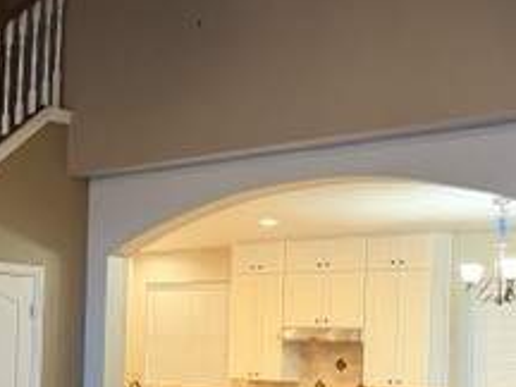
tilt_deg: +1.4
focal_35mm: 71
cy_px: 296
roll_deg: -1.8
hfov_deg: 25.0
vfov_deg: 20.5
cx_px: -86
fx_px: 1058
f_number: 1.78
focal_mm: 6.76
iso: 640
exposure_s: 1/60
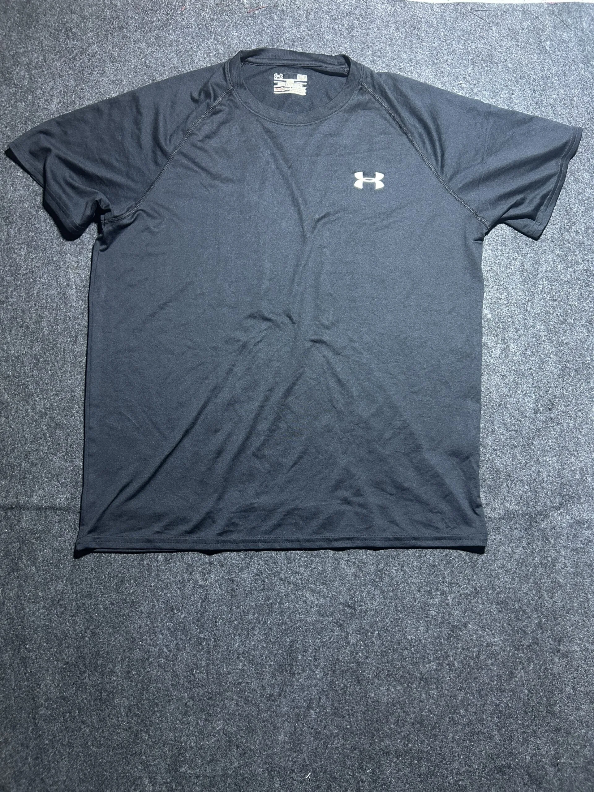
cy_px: 396
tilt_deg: -57.8
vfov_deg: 67.3
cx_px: 297
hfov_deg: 53.1
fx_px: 595
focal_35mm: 26
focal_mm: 5.7
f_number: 1.5
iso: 200
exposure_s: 1/50
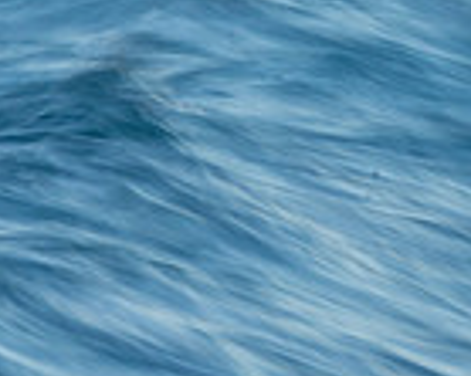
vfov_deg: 0.5
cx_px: 810
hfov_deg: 0.7
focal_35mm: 2948
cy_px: -225
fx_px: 41066
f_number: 29
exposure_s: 1/10
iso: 100
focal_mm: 500
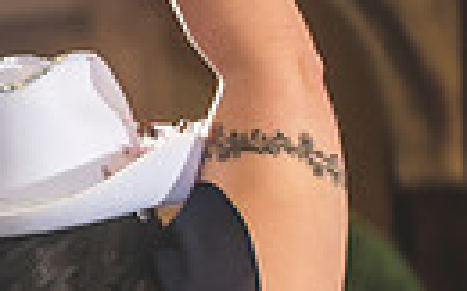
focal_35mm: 529
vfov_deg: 2.5
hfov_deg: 3.9
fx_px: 6727
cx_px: -571
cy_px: 401
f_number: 2.8
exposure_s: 1/200
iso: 800
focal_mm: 116
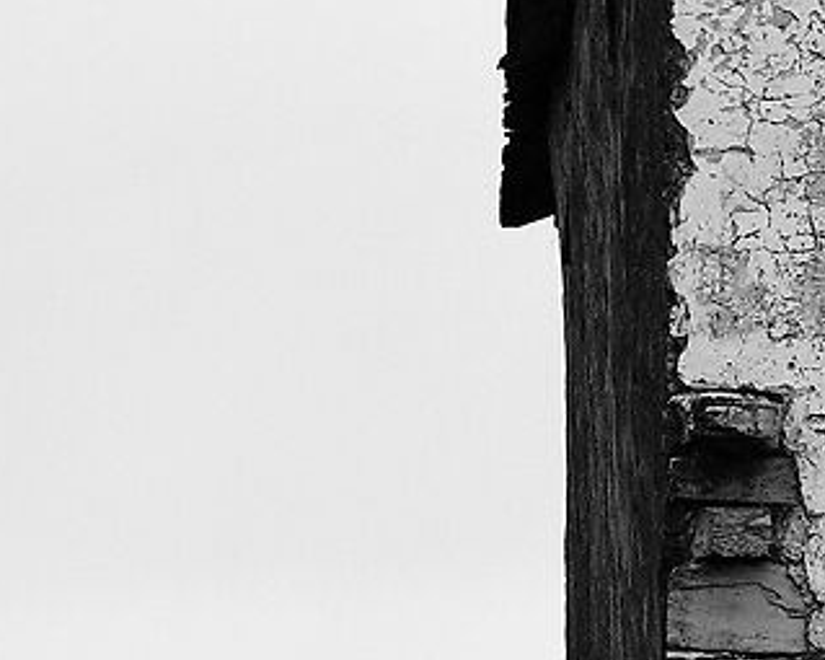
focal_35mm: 247
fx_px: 6029
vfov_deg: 6.3
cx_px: 378
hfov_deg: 7.8
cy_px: 518
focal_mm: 23
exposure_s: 1/240
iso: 160
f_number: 3.6
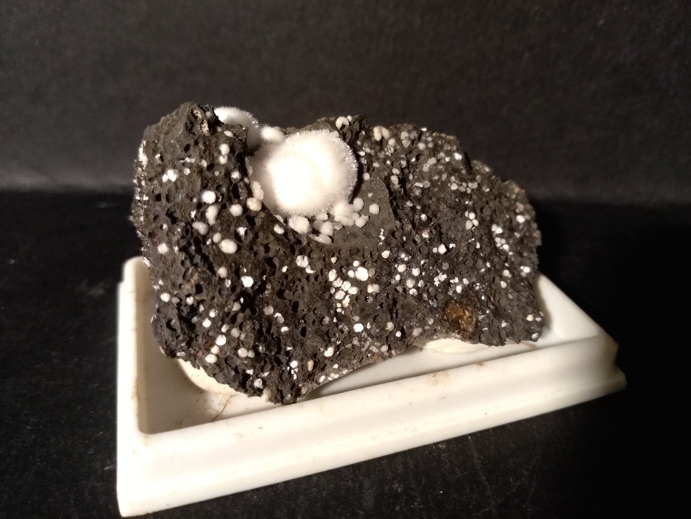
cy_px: 260
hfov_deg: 67.3
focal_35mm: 26
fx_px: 519
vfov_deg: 53.1
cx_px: 346
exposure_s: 1/33.3
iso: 386
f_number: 2
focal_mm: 3.54
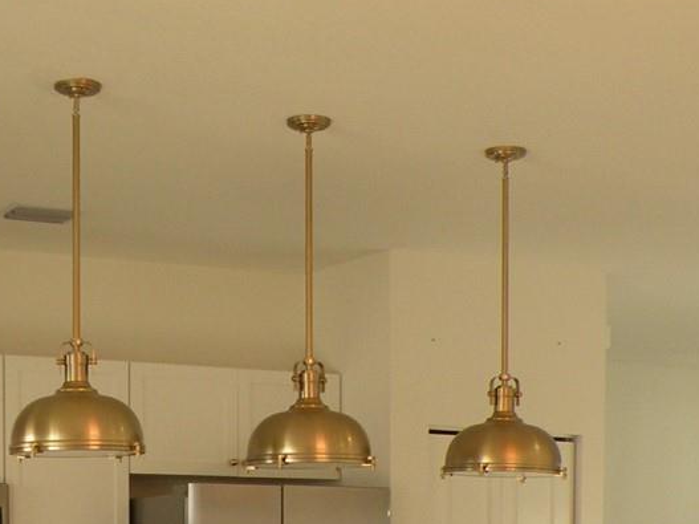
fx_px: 1655
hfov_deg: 23.7
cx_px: 198
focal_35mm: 82
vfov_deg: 16.7
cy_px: 720
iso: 85
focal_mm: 4.7
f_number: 3.2
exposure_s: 1/49
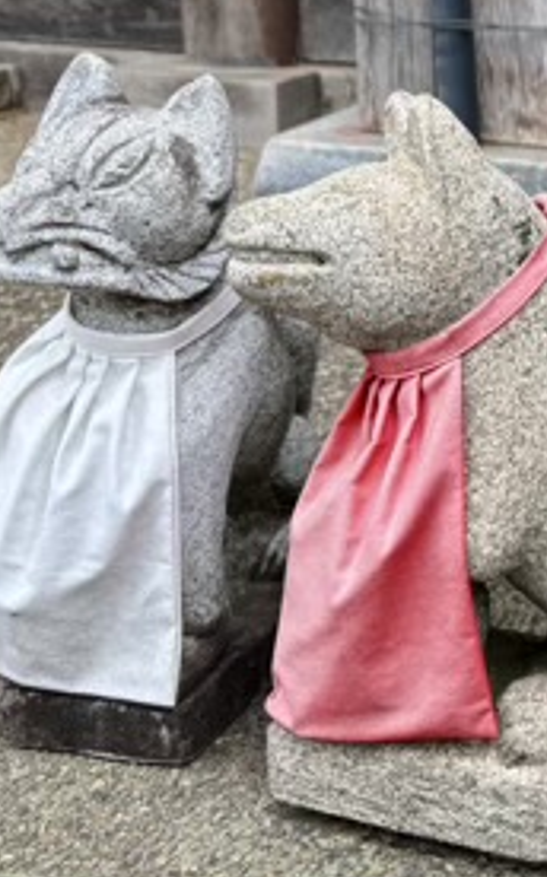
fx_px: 1673
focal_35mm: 70
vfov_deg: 28.5
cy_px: 129
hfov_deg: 16.7
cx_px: 849
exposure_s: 1/228
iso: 40
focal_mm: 5.96
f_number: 1.6
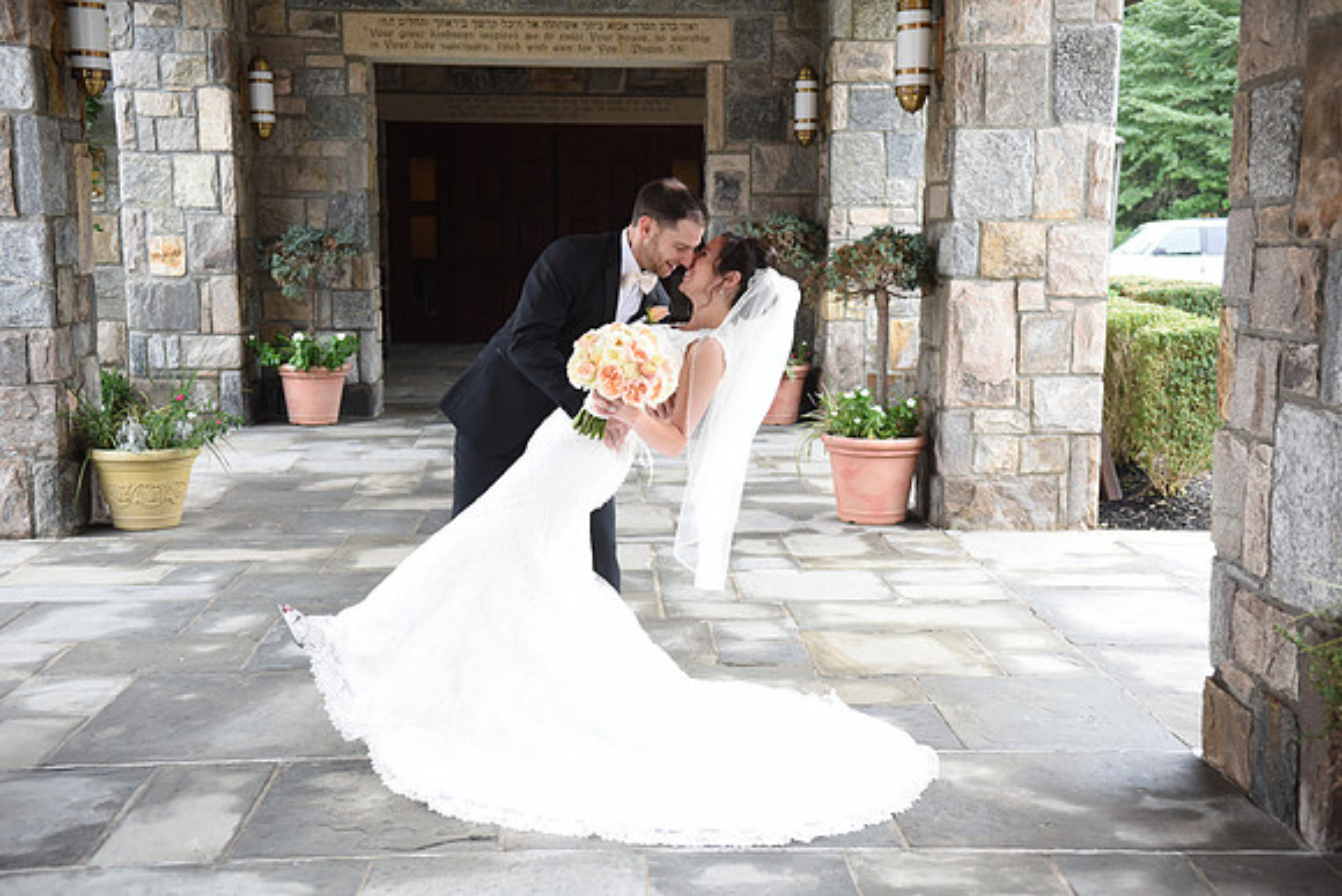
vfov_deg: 29.9
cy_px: 448
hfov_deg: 43.6
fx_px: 1678
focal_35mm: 45
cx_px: 671
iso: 1000
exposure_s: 1/200
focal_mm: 45
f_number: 4.5
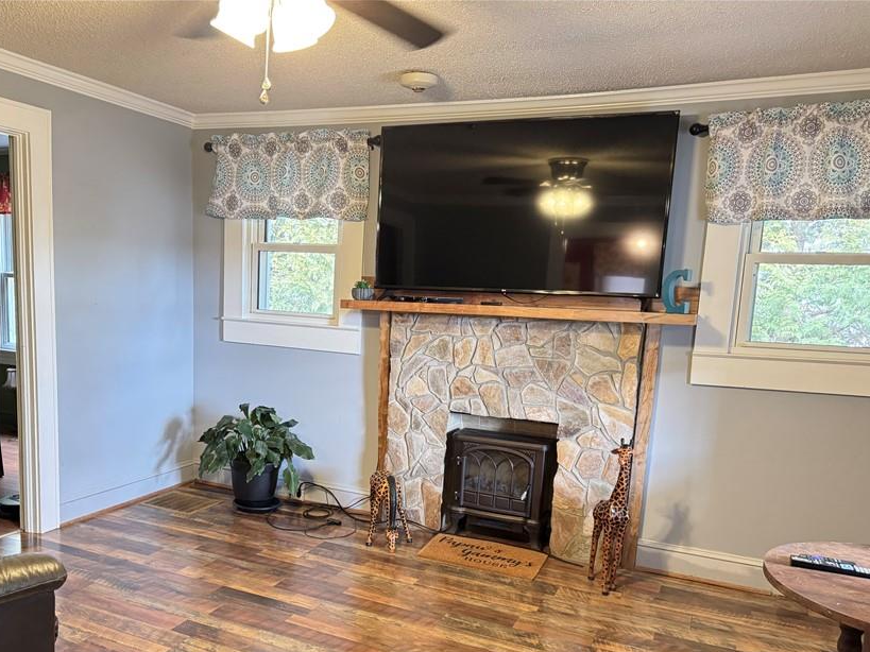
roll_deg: -1.9
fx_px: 754
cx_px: 344
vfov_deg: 46.4
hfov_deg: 59.4
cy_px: 407
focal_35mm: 30
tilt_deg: -9.8
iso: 640
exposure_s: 1/60
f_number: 1.78
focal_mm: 6.76
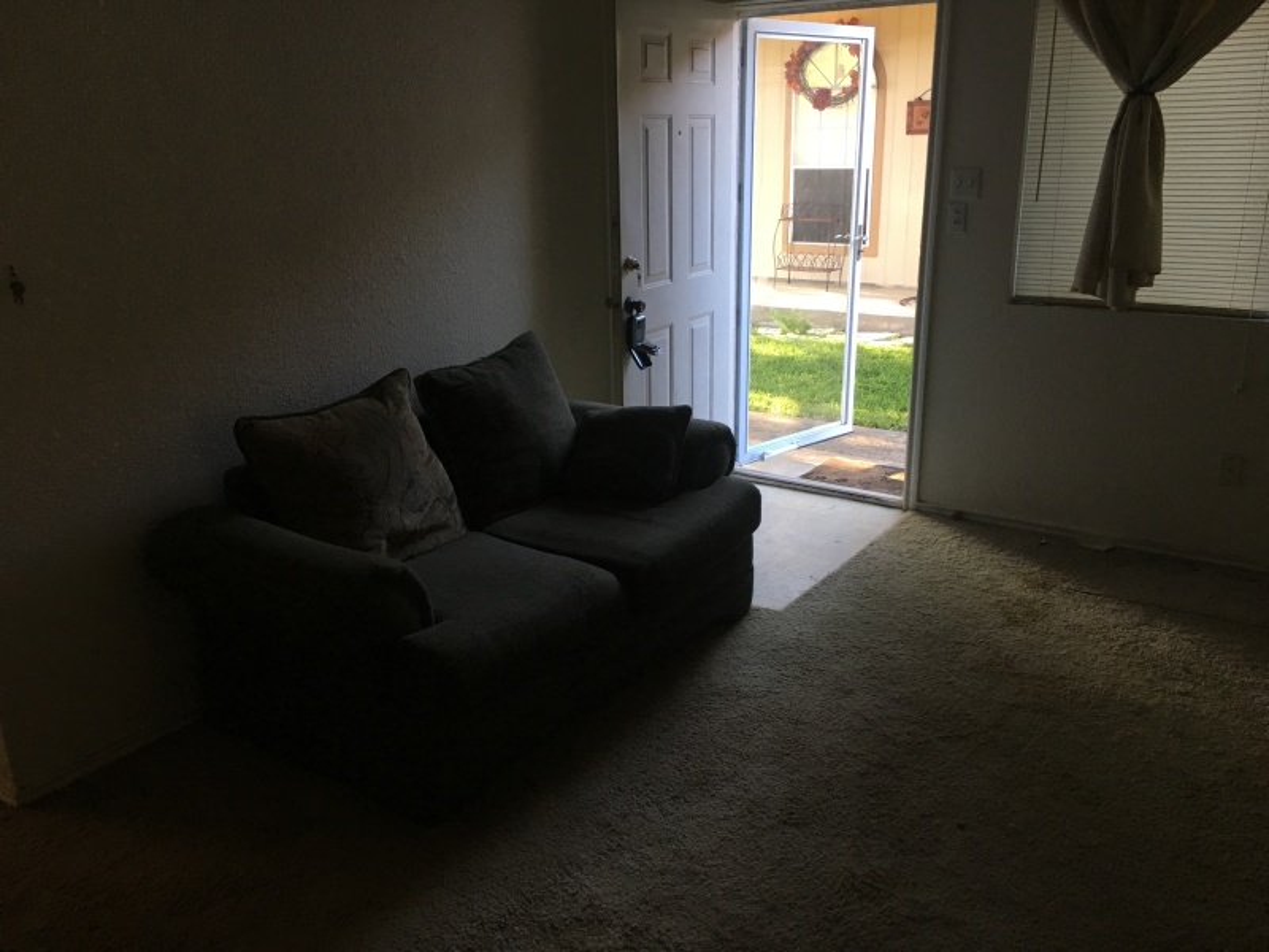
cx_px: 634
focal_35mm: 29
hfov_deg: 61.7
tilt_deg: -16.9
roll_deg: +1.0
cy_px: 476
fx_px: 1063
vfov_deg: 48.2
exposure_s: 1/30
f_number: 2.2
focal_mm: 4.15
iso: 40
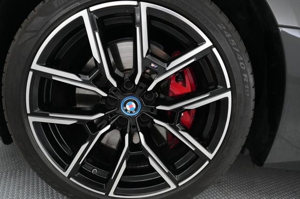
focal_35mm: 25
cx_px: 150
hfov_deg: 71.5
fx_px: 208
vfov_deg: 51.2
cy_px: 100
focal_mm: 25
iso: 5000
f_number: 2.8
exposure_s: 1/160
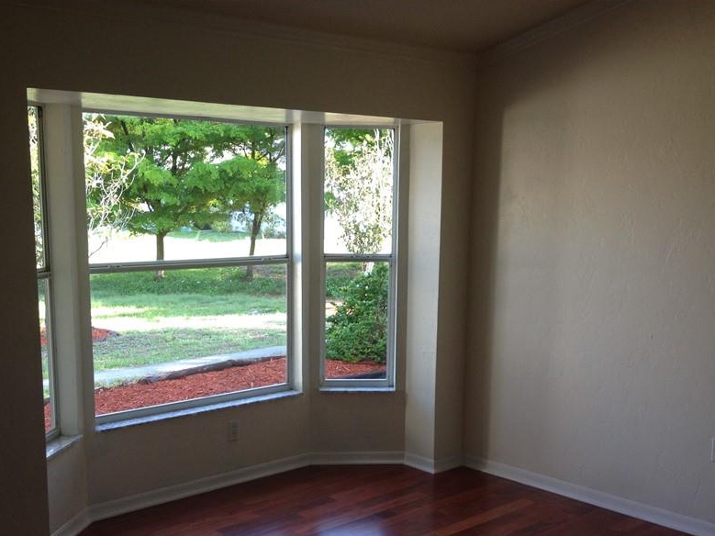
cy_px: 346
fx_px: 950
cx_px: 350
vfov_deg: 31.3
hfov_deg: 41.2
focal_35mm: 46
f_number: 2.4
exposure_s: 1/60
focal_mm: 4.28
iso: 64
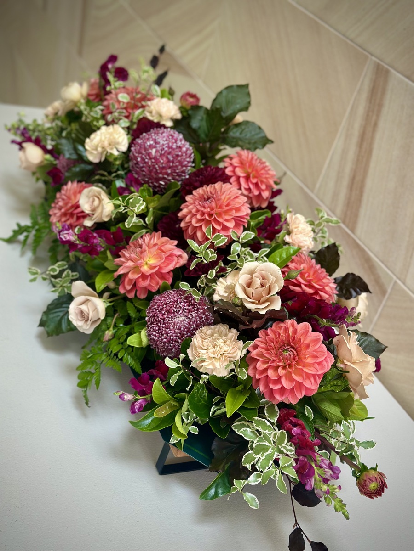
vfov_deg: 39.7
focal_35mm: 48
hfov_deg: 30.3
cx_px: 207
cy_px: 276
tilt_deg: -29.9
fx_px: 765
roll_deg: -18.8
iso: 125
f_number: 1.78
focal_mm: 6.86
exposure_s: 1/62
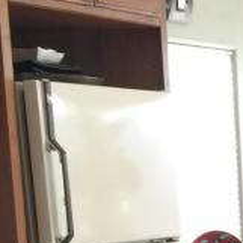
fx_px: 1295
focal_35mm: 163
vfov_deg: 10.1
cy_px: 457
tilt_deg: -12.4
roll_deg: +0.3
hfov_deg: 9.9
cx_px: 506
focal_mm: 4.15
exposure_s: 1/30
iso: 40
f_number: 2.2
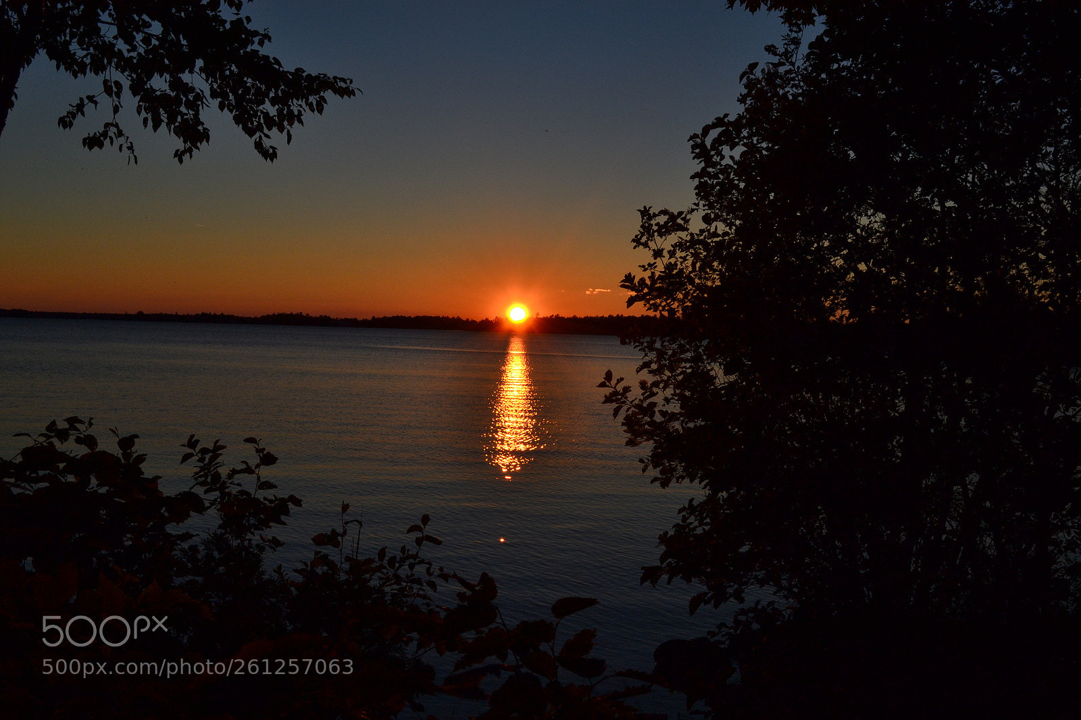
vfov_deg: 31.9
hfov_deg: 46.4
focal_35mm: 42
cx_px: 540
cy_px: 360
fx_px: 1261
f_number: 11
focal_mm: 28
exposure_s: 1/500
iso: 180
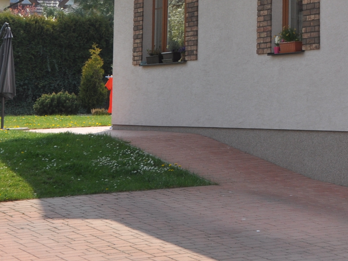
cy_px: -56
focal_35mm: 112
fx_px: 1126
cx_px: 466
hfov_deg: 16.5
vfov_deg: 12.9
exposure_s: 1/200
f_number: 14
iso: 200
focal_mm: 26
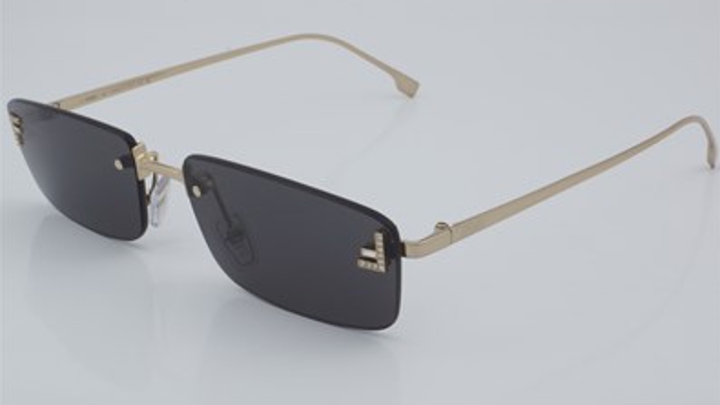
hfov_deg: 29.5
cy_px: 186
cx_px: 363
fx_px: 1365
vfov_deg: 16.9
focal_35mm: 72
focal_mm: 45
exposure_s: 1/4
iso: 100
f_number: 32
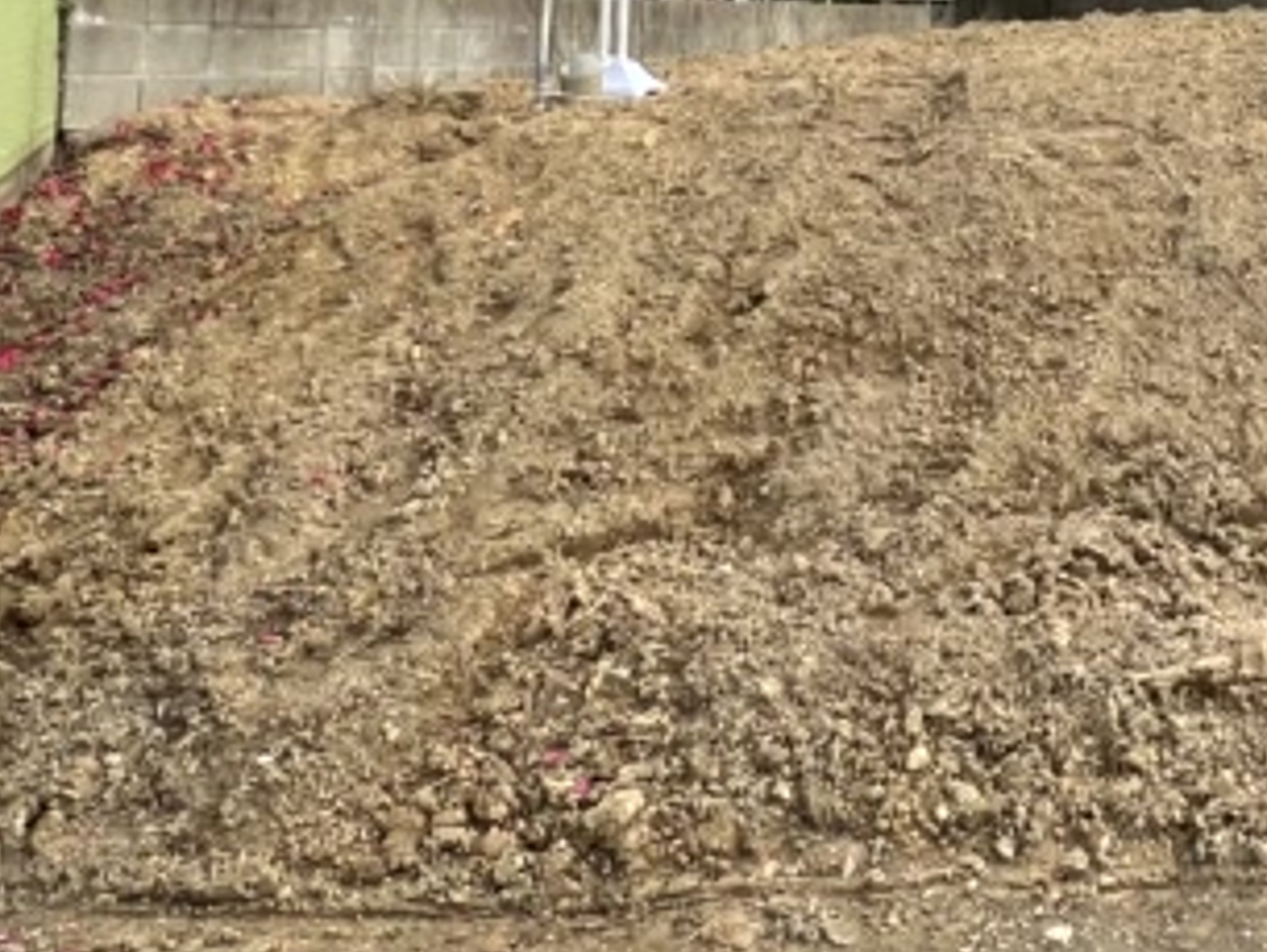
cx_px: 1288
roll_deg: +3.1
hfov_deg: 38.5
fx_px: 1574
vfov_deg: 28.4
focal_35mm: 43
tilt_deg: +8.9
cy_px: -245
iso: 32
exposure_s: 1/1488
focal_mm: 1.57
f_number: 1.8
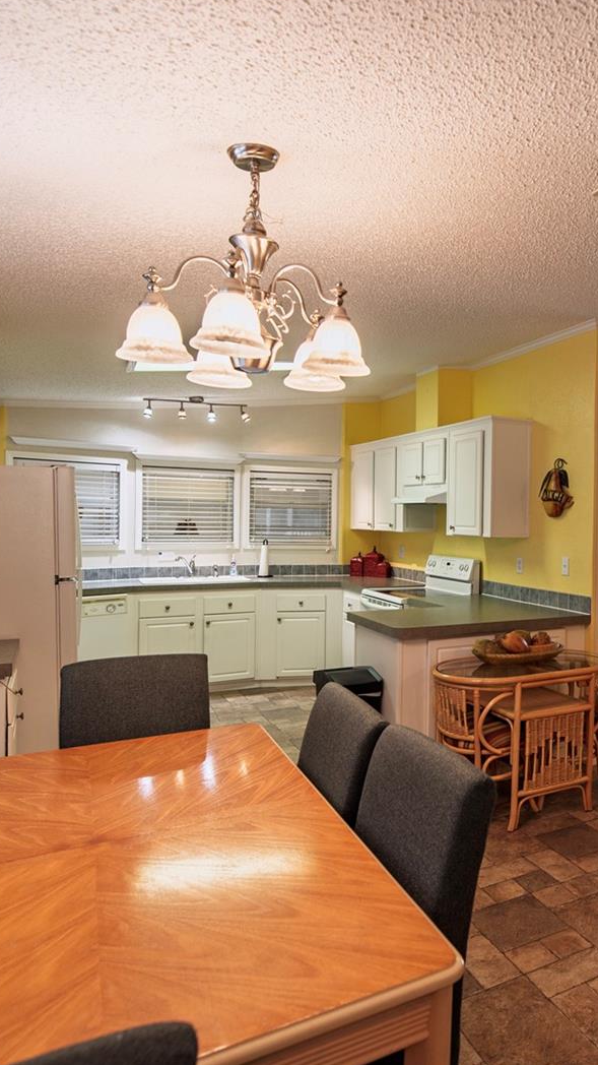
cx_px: 505
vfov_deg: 76.3
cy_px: 531
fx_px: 677
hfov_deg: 44.6
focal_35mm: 24
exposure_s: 1/50
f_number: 3.5
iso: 100
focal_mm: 15
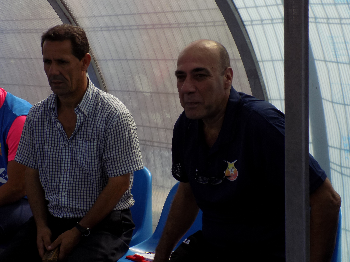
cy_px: 127
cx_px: 179
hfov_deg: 24.1
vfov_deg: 18.2
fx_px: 819
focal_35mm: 81
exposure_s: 1/800
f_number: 4.3
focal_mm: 13.9
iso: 80
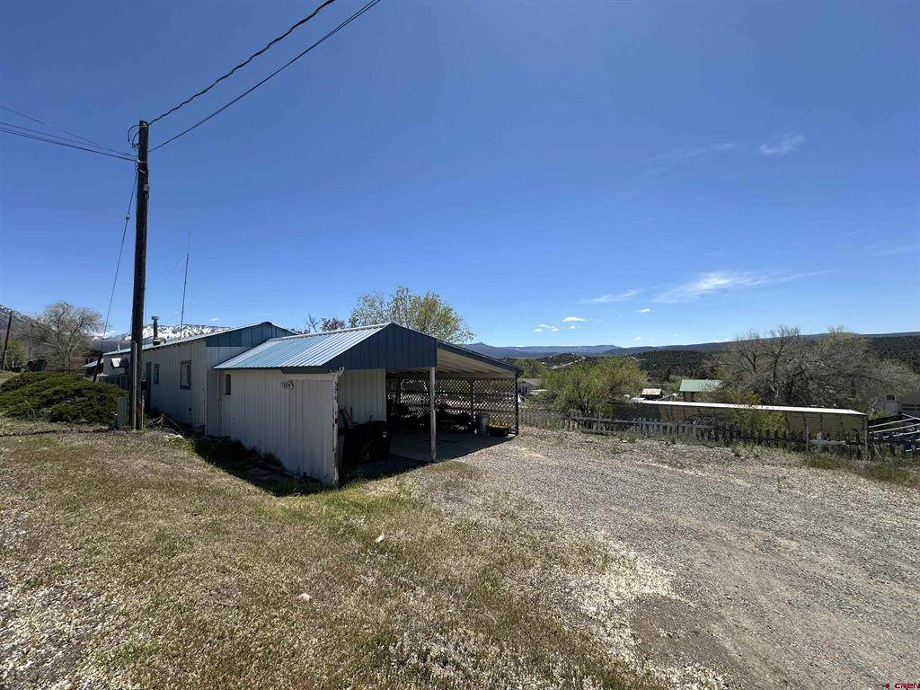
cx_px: 460
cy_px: 345
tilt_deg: +3.9
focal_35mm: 14
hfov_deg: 102.1
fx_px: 372
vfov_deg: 85.7
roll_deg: +1.9
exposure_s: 1/2398
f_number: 2.2
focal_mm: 2.22
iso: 50
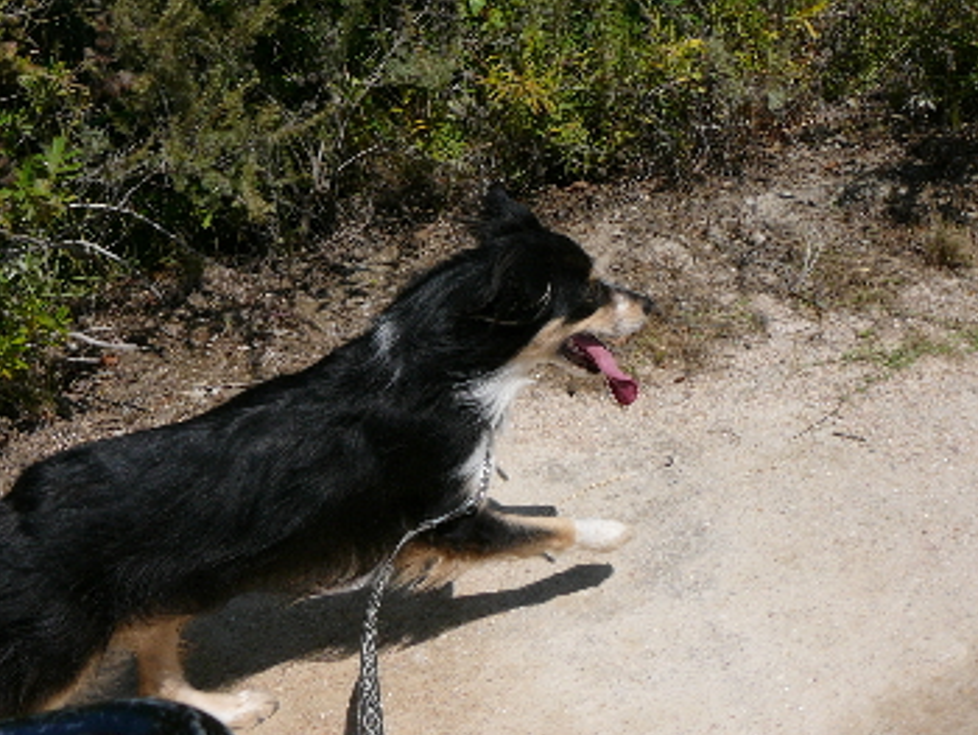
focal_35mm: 40
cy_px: 333
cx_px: 439
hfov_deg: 46.7
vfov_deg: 36.0
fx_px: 1131
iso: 80
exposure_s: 1/800
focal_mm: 5.2
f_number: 5
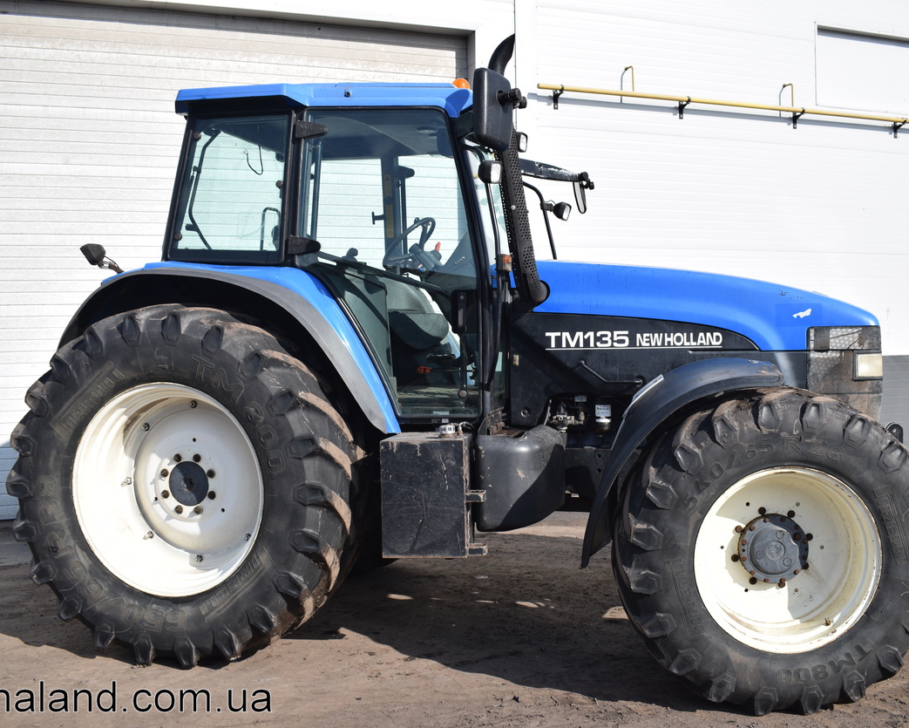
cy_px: 366
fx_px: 1023
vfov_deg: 39.2
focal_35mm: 38
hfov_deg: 47.9
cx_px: 497
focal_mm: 22
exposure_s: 1/1000
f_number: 6.3
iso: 200
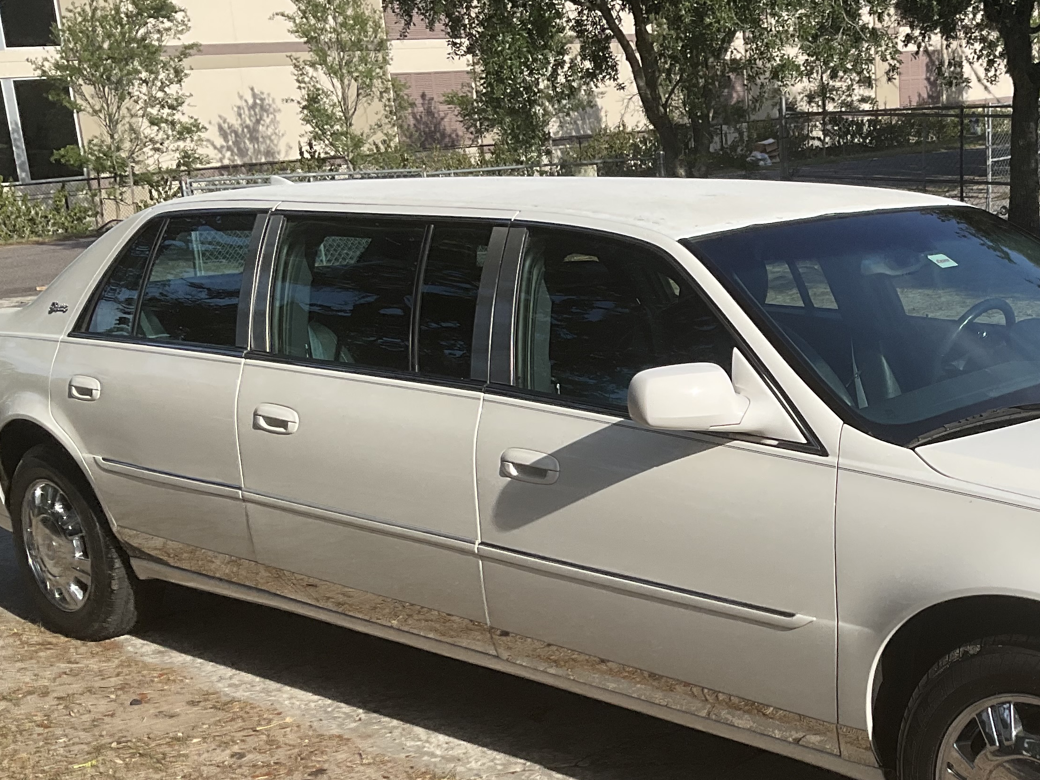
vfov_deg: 27.3
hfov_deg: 34.9
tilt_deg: -16.4
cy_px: 532
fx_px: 1593
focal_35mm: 53
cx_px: 850
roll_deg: +2.0
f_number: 1.8
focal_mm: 3
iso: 16
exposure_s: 1/2058
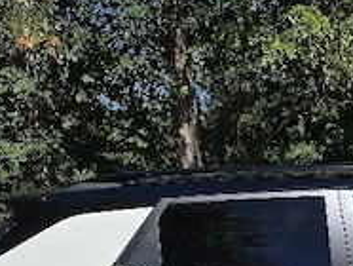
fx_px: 756
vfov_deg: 18.4
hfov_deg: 24.9
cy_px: 355
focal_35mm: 74
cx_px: 366
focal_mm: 6.3
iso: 12
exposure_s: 1/1429
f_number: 1.7
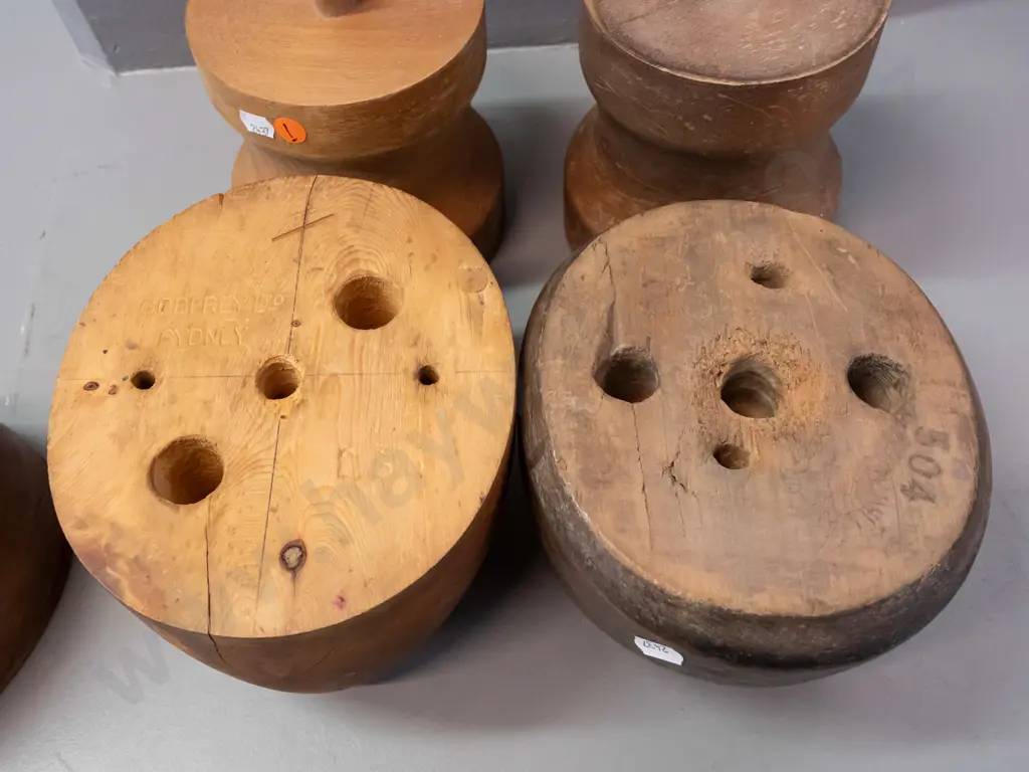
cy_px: 386
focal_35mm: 32
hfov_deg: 56.8
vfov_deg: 44.2
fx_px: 951
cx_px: 514
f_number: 5.6
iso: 3200
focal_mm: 16
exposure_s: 1/125
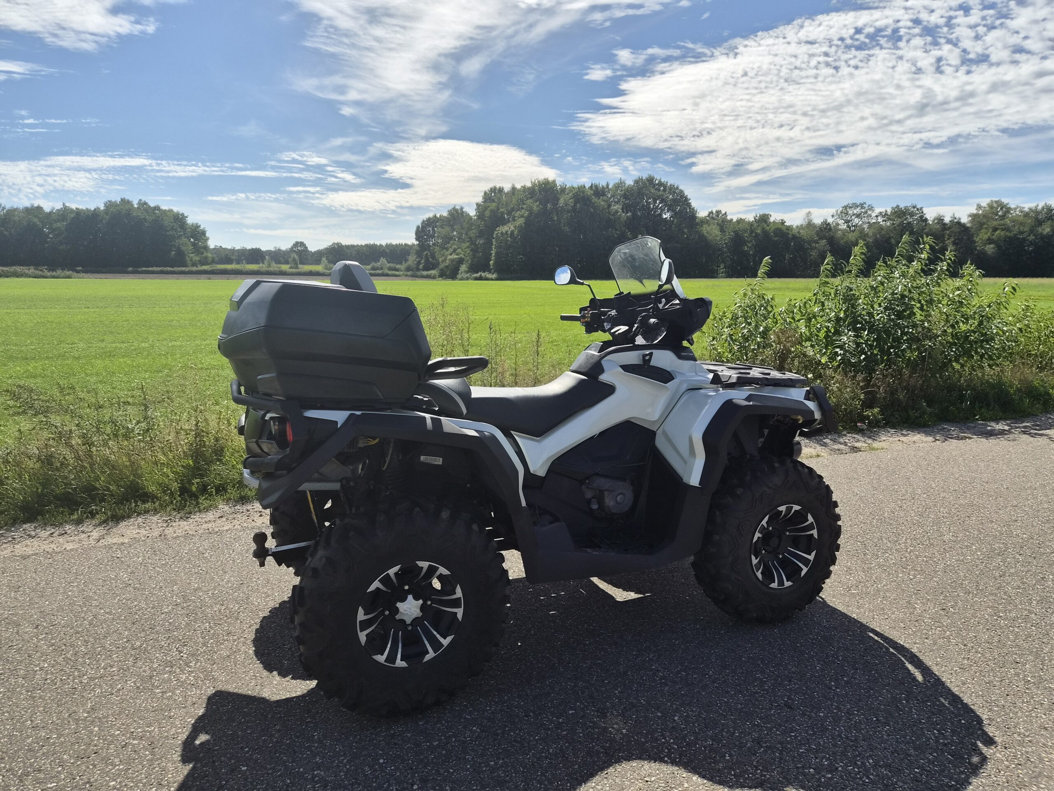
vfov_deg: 58.9
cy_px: 396
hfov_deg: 73.9
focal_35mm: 23
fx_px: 700
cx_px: 527
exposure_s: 1/7696
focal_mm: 5.4
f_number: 1.8
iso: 64
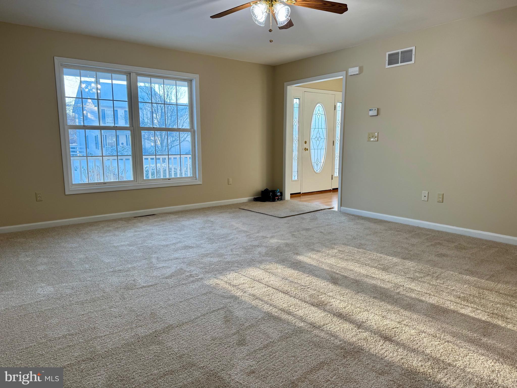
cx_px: 258
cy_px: 194
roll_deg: -0.3
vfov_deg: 56.8
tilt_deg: -9.1
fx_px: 358
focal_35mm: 24
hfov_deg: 71.6
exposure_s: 1/120
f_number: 1.78
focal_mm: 6.76
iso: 80
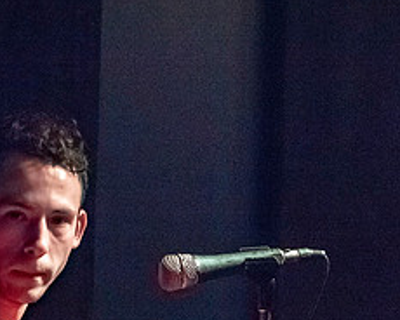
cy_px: 282
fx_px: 2249
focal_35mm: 190
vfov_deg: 8.1
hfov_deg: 10.1
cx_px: 284
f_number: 4
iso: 3200
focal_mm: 70
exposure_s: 1/100
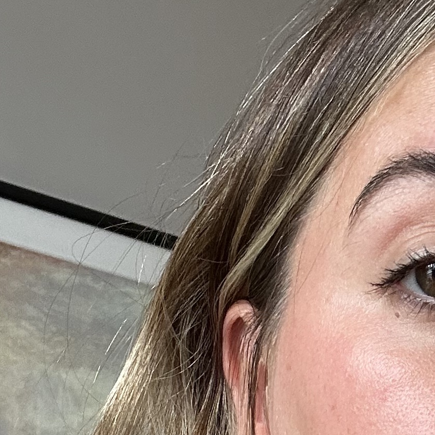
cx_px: 421
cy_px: 641
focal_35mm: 98
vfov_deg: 16.3
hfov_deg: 17.4
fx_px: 1393
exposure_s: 1/82
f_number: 1.9
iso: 80
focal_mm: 2.69
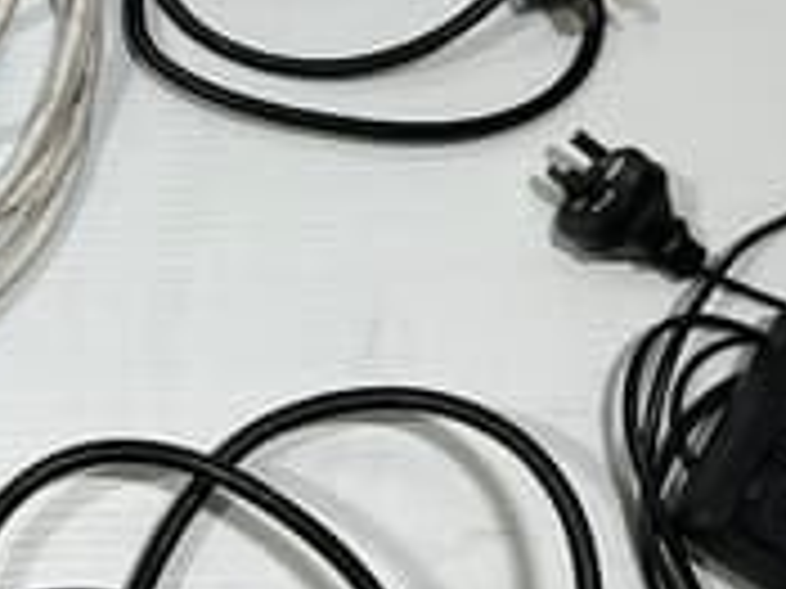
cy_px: 11
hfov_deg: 22.5
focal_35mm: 80
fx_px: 1815
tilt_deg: -70.4
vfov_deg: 18.0
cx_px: -157
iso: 20
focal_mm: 3
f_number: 1.8
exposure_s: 1/100
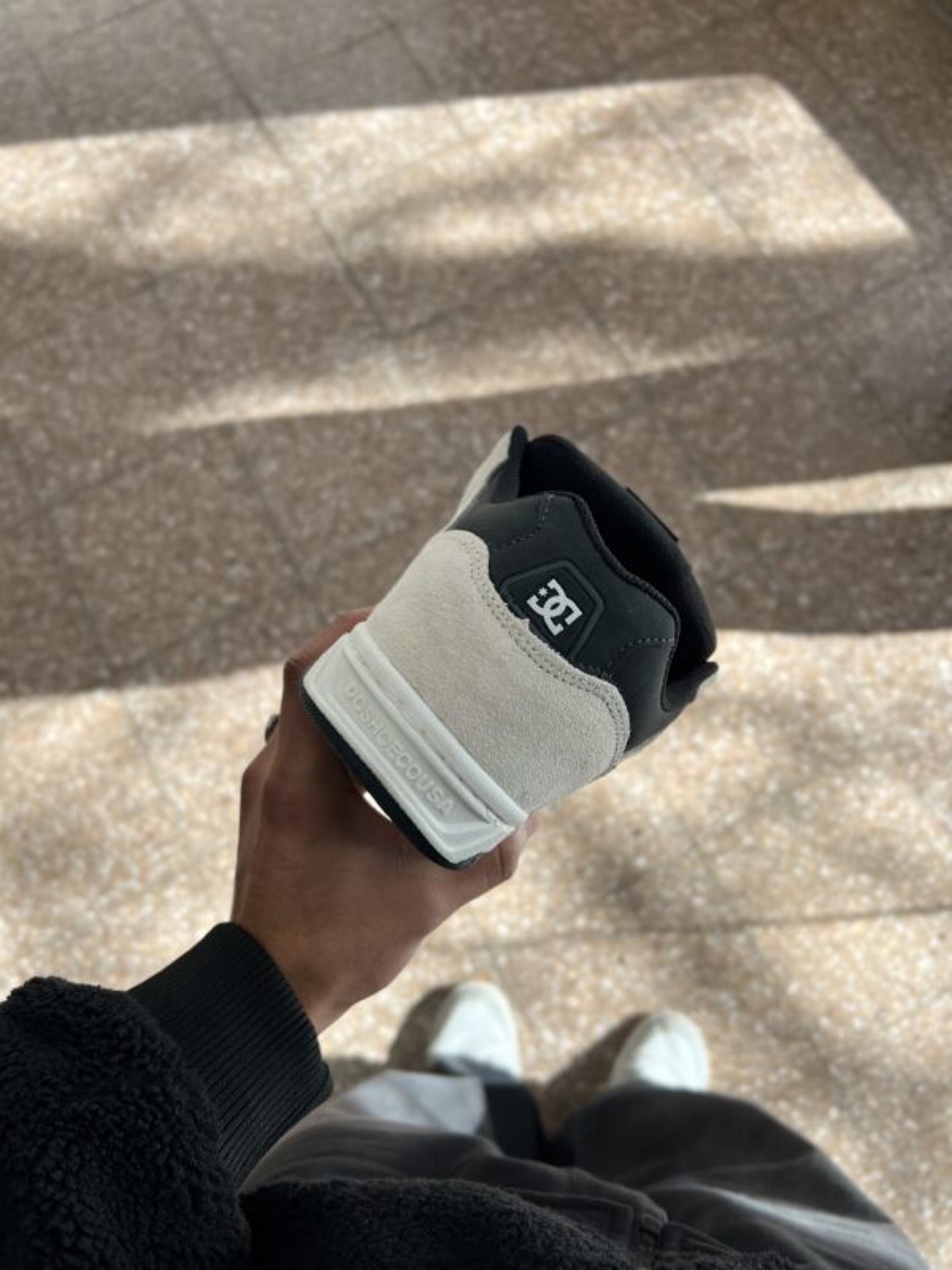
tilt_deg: -71.4
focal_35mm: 26
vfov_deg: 67.3
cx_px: 476
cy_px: 635
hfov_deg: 53.1
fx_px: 953
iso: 50
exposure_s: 1/1068
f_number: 1.5
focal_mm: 5.7
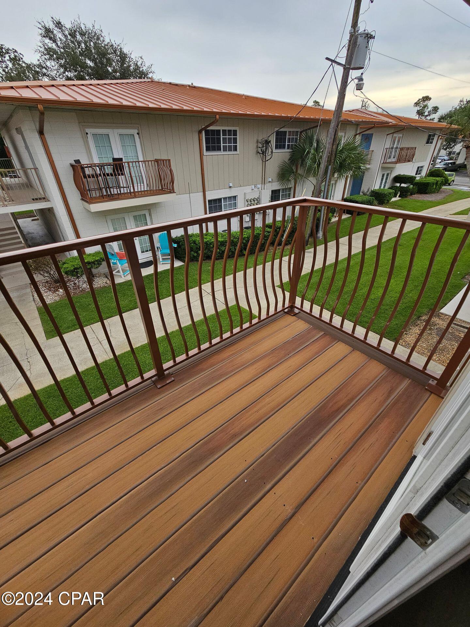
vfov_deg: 106.2
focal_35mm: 13
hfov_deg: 89.9
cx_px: 235
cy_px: 314
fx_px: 235
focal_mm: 2.2
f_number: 2.2
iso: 80
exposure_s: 1/1000
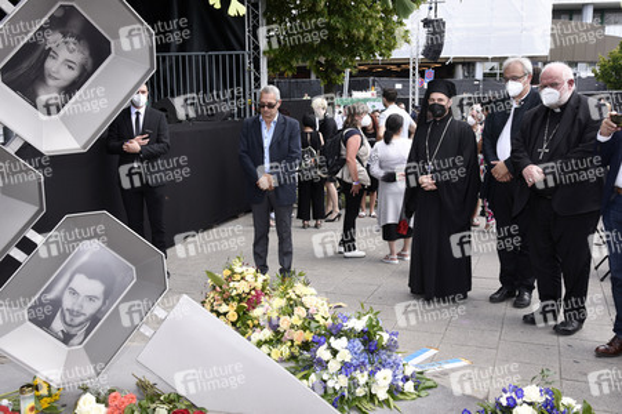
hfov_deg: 50.7
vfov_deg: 35.0
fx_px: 656
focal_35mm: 38
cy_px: 207
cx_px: 311
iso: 640
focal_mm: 38
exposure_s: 1/160
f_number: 11
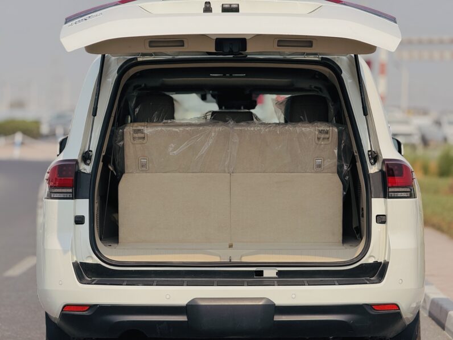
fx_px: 1570
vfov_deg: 12.3
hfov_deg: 16.4
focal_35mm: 120
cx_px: 226
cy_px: 170
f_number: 2.8
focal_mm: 15.66
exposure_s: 1/3195
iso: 50
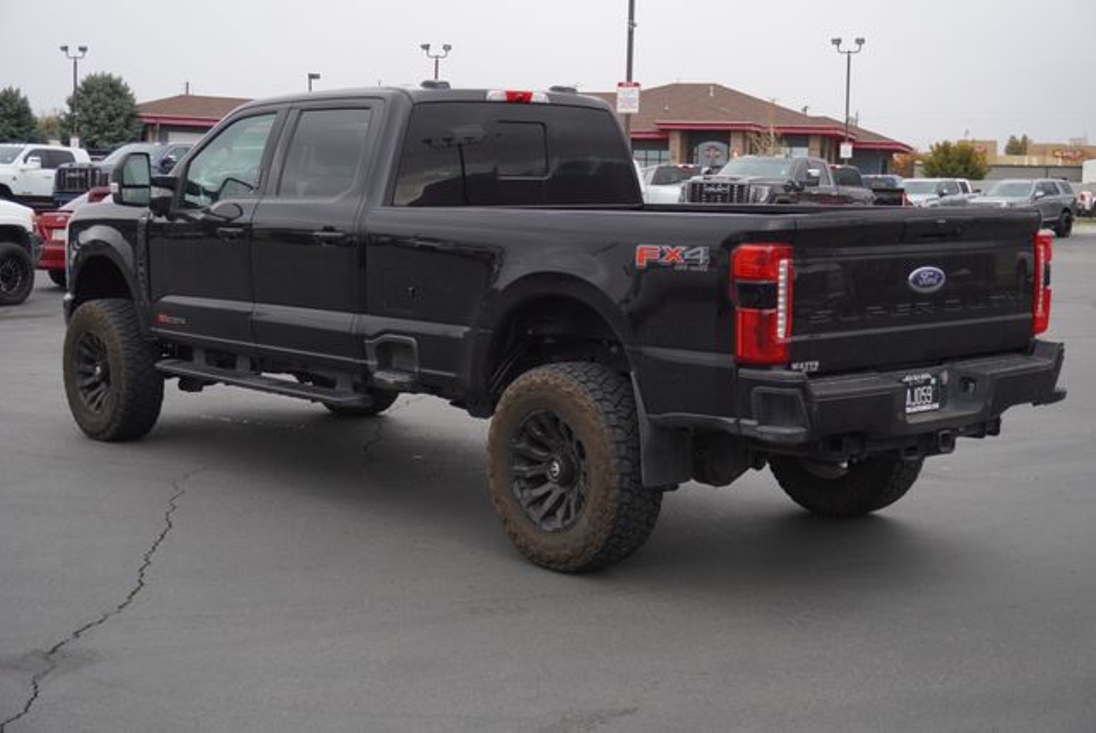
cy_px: 366
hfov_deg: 36.8
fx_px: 1645
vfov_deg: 25.1
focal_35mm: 54
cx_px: 548
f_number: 5.6
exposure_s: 1/60
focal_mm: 36
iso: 100
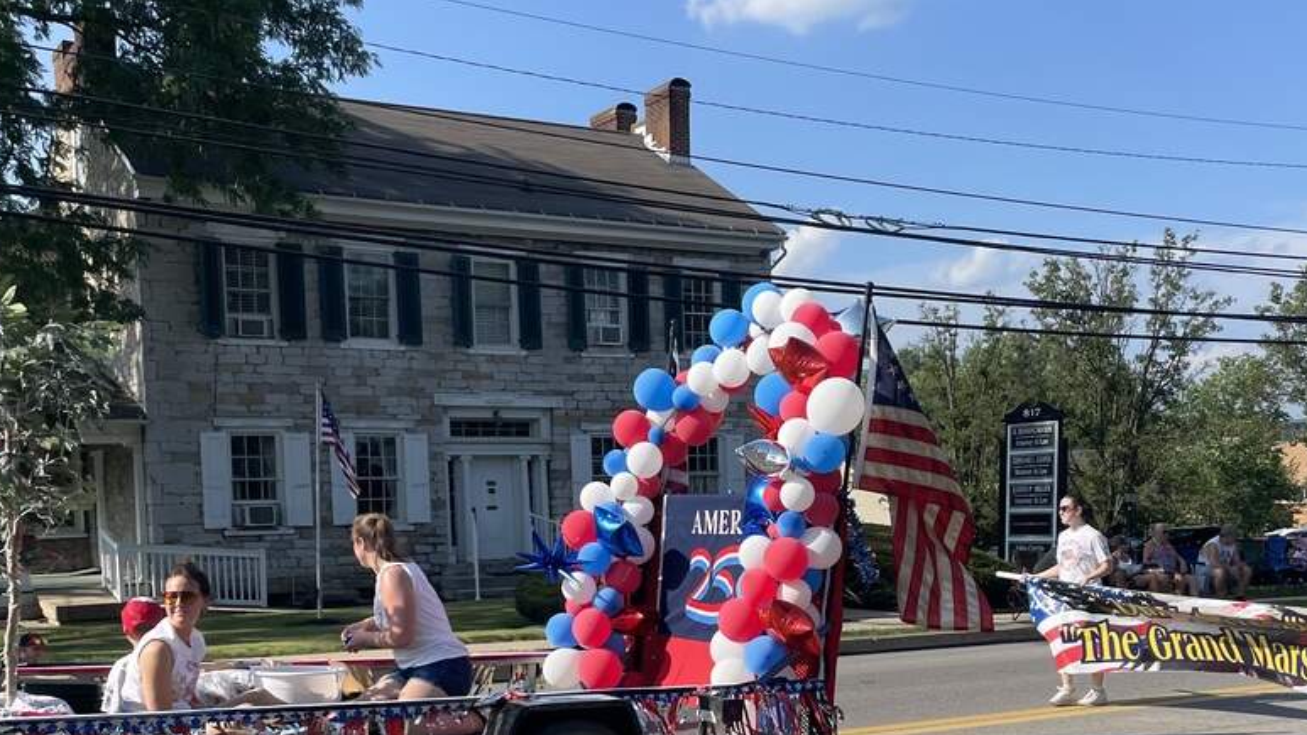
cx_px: 746
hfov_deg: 46.3
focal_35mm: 44
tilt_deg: -7.7
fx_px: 1525
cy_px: 595
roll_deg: -0.1
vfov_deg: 26.6
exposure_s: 1/2257
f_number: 1.6
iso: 32
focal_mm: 4.2
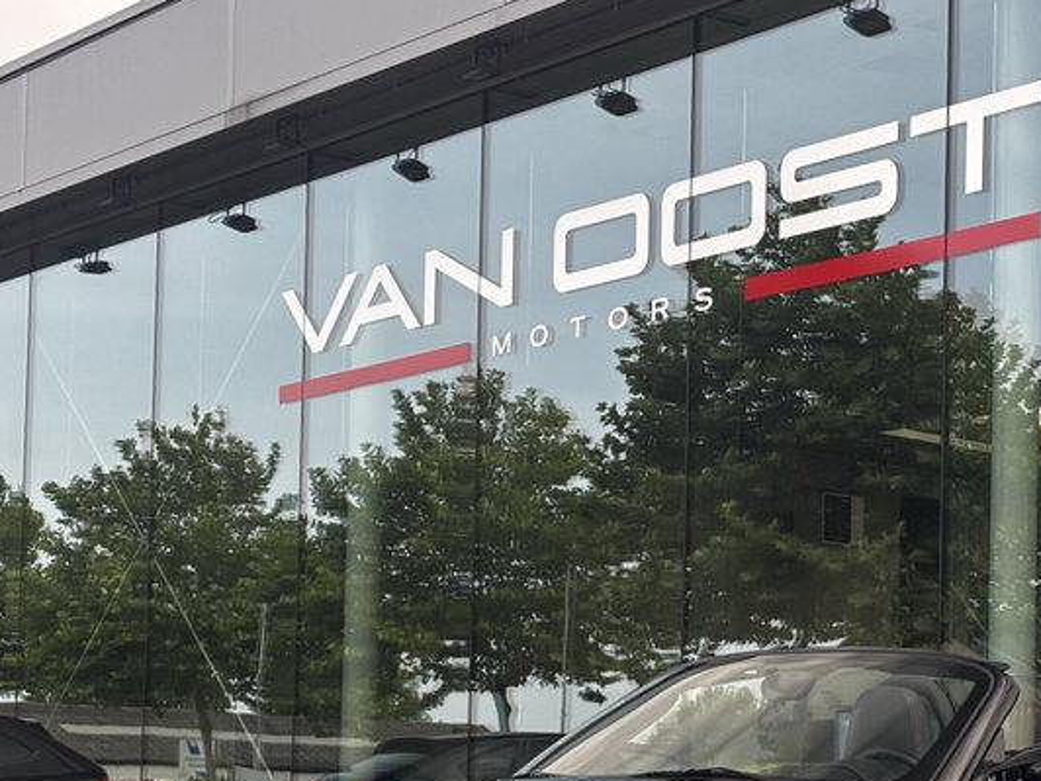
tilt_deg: +4.6
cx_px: 810
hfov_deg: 19.5
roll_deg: -1.4
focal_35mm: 100
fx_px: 3007
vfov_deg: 14.7
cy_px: 683
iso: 32
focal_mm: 5.96
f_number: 1.6
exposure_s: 1/319
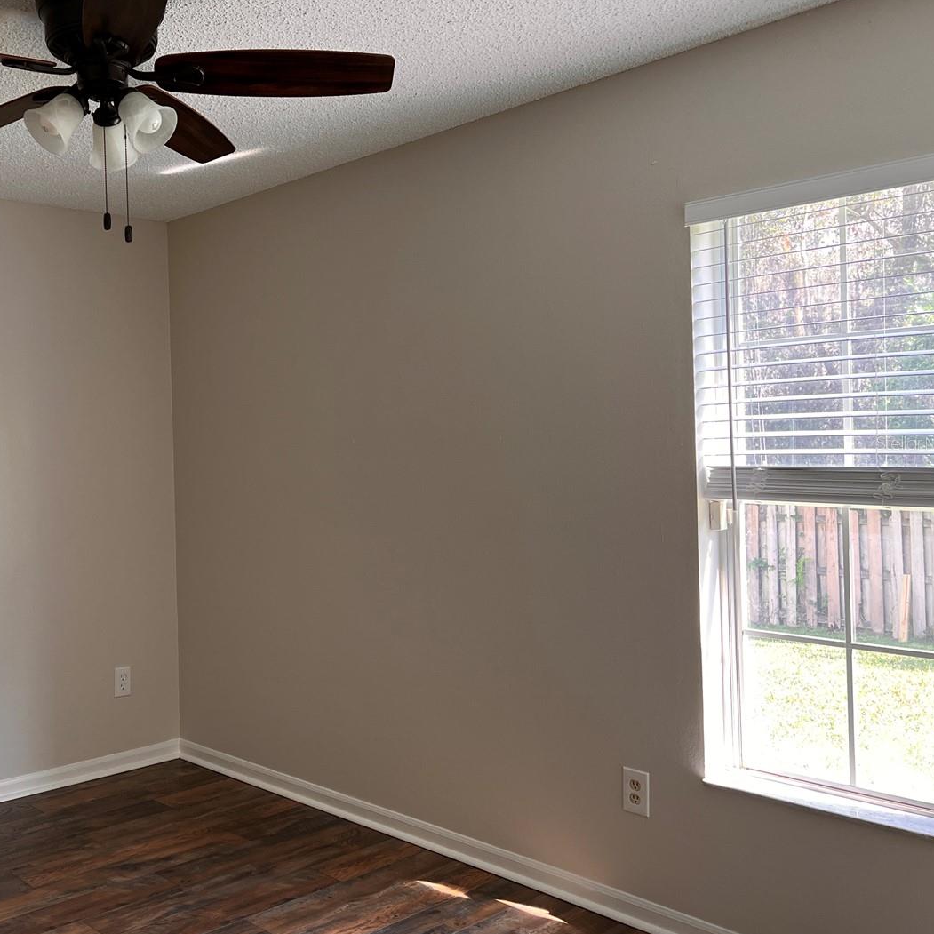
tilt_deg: -0.6
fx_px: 1068
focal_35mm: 35
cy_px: 443
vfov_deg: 47.2
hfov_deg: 45.8
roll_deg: +1.4
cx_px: 249
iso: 125
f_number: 1.5
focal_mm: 5.7
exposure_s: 1/120
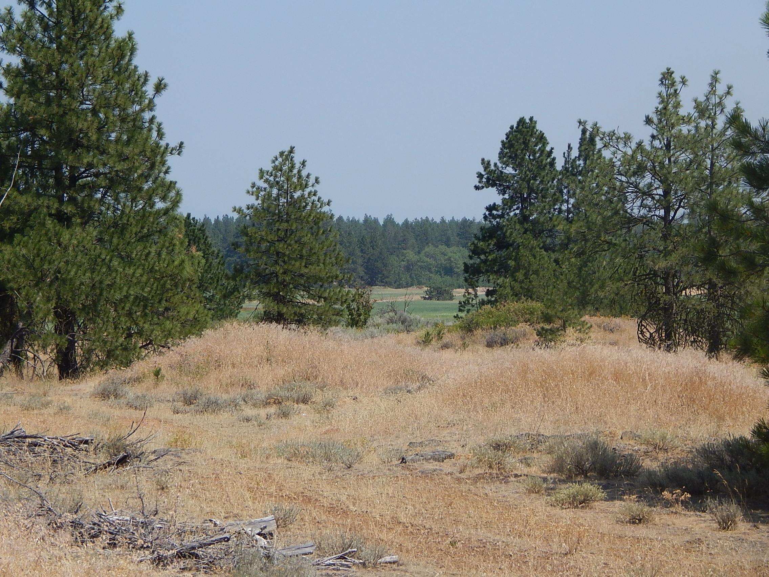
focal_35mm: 132
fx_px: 2932
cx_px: 384
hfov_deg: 14.9
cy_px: 288
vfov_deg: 11.2
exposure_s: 1/1000
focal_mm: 23.4
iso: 125
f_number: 4.8
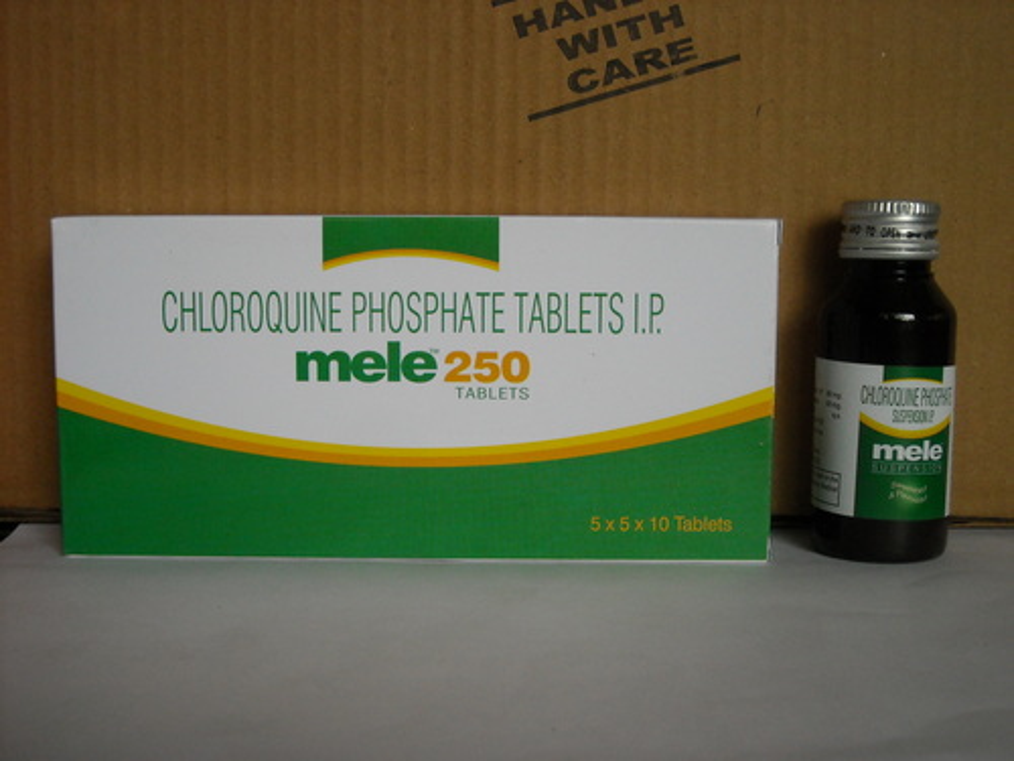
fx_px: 1582
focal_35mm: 54
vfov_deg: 27.0
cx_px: 507
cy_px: 380
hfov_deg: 35.5
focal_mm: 8.85
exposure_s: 1/209
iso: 248
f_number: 3.3
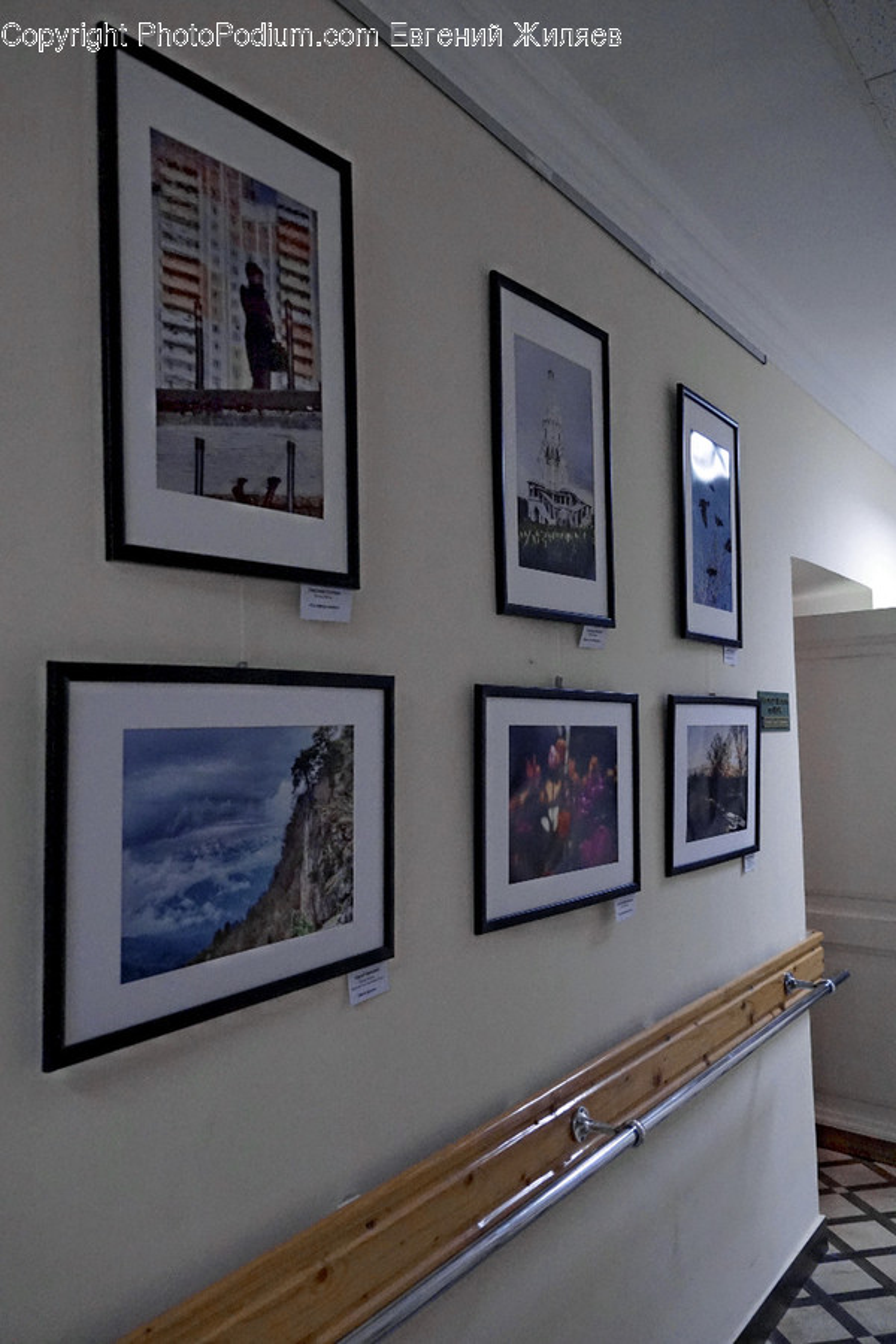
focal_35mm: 30
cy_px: 672
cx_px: 448
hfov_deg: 43.6
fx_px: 1120
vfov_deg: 61.9
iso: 3200
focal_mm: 20
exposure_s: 1/125
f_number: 3.5
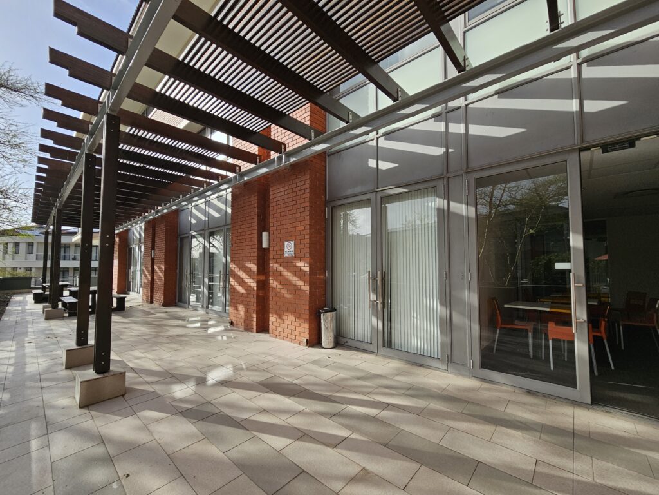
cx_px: 330
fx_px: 247
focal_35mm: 13
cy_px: 248
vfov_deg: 89.9
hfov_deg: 106.2
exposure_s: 1/1347
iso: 50
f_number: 2.2
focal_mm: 2.2
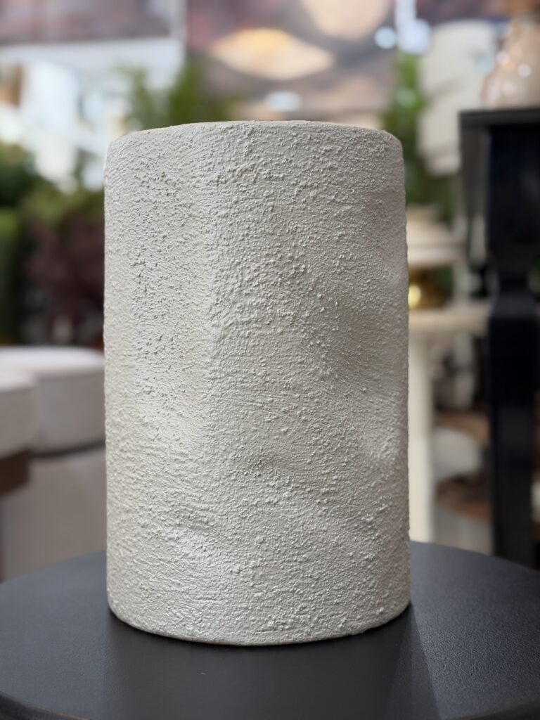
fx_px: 998
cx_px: 270
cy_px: 360
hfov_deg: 30.3
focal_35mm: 48
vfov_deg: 39.7
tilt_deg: -4.1
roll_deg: -0.2
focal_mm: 6.76
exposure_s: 1/60
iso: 80
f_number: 1.78
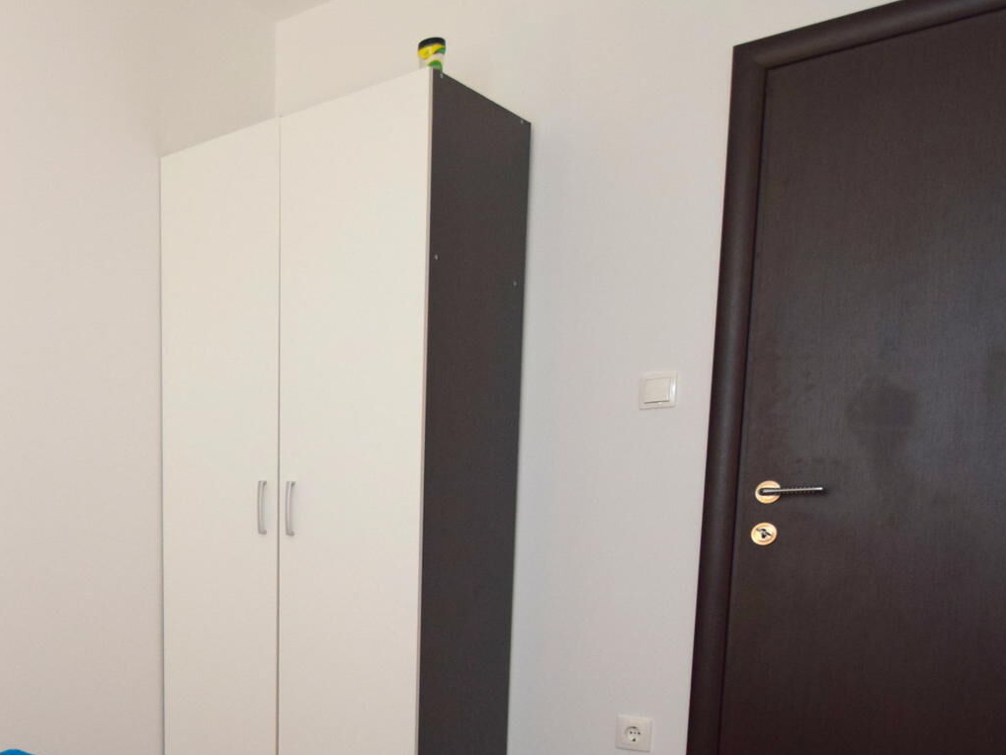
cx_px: 77
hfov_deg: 47.7
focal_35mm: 34
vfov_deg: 39.4
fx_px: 988
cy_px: 647
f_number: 4
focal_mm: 10
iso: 640
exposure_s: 1/60
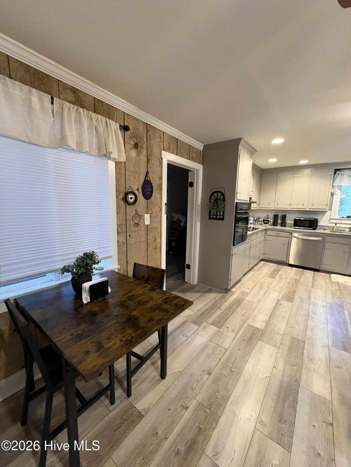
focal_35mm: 14
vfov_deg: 102.1
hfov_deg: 85.7
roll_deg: -2.4
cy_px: 234
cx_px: 176
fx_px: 189
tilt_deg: -7.6
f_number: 2.2
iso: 800
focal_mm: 2.22
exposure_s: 1/60
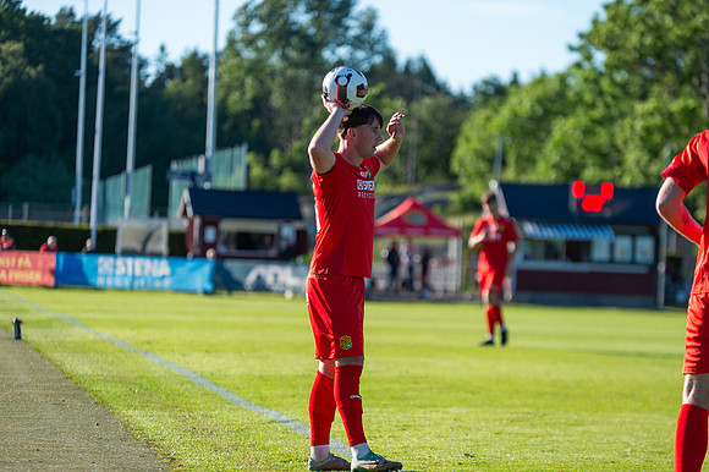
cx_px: 354
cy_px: 236
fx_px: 3091
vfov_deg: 8.7
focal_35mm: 157
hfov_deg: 13.1
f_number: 3.2
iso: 125
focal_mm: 150
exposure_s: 1/1250
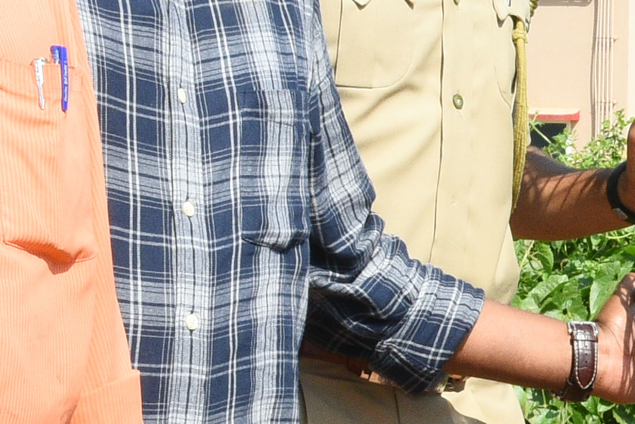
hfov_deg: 8.0
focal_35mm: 252
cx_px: 864
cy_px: 518
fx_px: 4447
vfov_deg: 5.4
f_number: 16
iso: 500
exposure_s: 1/125
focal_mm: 38
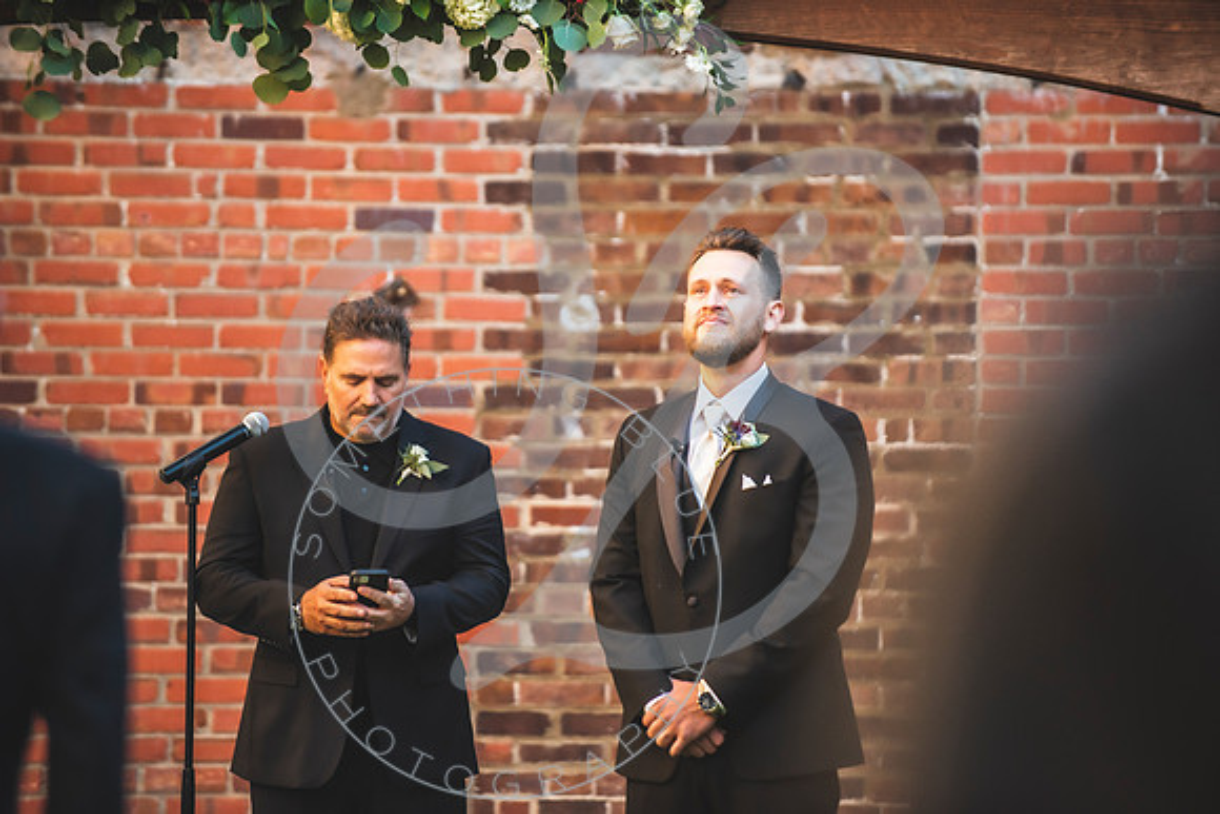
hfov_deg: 9.9
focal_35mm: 207
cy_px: 407
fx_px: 7030
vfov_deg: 6.6
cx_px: 623
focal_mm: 200
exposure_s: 1/640
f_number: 2.8
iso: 640
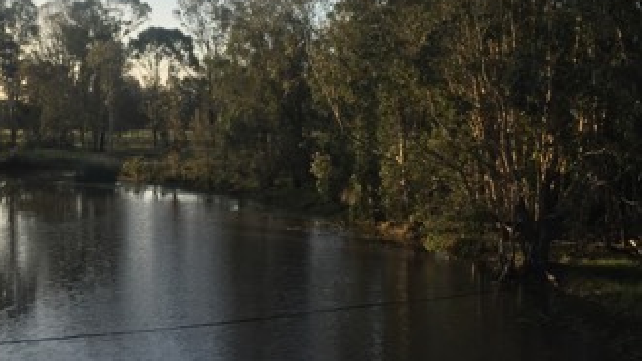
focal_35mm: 50
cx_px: 154
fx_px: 851
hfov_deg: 40.1
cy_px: 101
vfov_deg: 23.8
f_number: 2.2
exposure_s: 1/791
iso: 32
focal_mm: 4.15
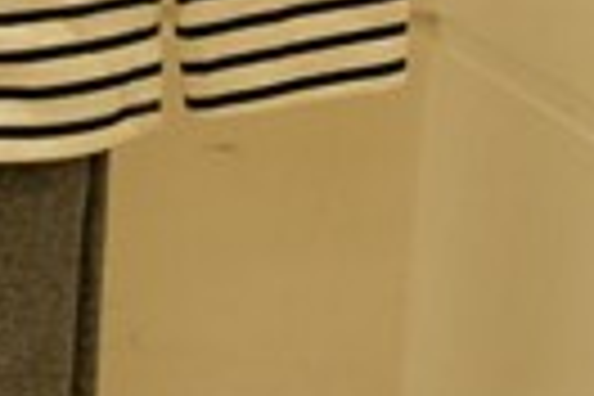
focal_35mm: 210
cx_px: -986
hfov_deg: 8.6
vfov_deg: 6.5
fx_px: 3465
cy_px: -128
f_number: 2.8
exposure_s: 1/80
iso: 400
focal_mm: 18
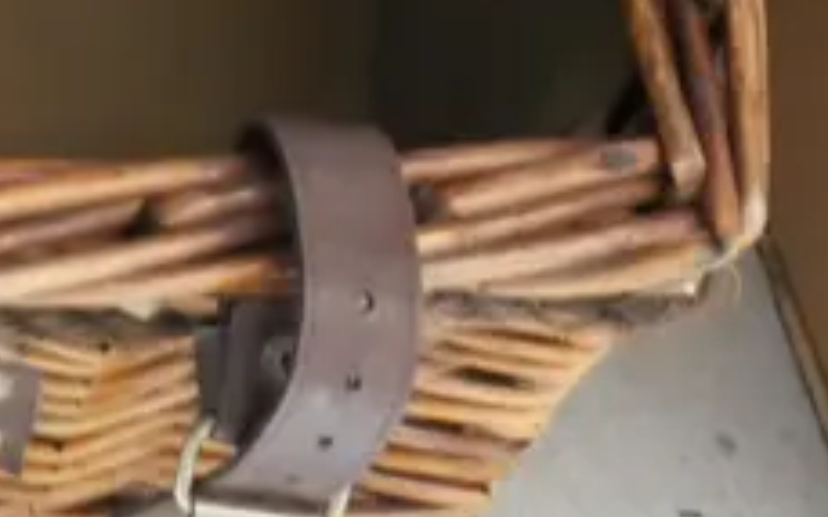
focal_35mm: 133
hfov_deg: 13.8
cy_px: -821
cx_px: -723
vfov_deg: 8.7
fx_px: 3000
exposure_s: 1/6
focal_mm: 14
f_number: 9
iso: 3200
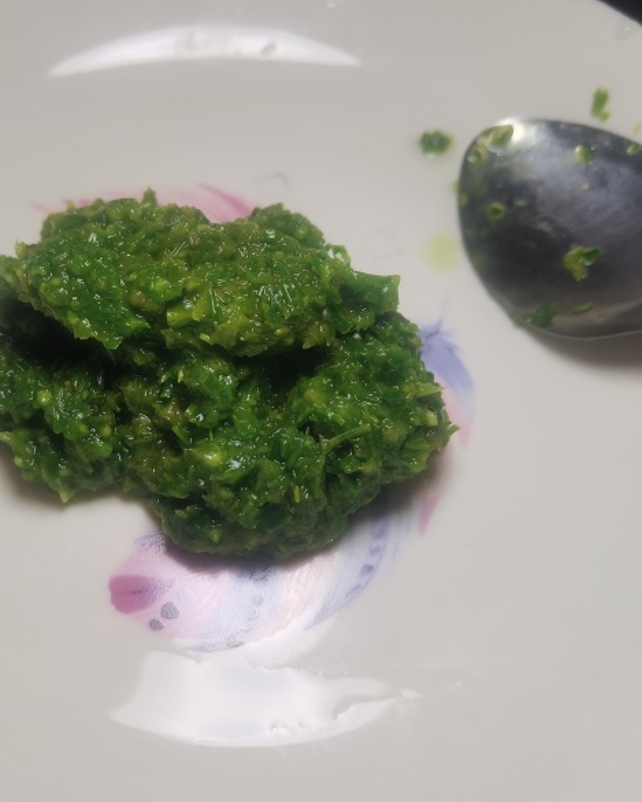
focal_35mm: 36
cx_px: 204
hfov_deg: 40.6
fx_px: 855
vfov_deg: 50.3
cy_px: 398
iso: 50
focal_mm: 4.94
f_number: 1.9
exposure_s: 1/100
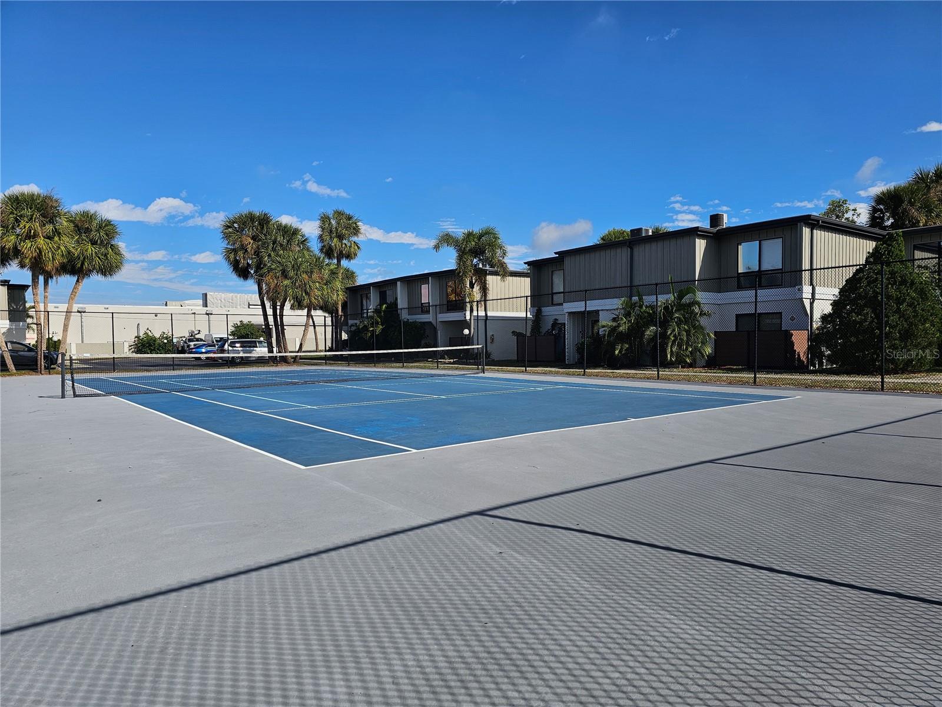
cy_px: 354
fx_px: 626
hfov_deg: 73.9
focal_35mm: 23
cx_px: 471
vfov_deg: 58.9
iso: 20
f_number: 1.7
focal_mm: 6.3
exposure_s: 1/2000
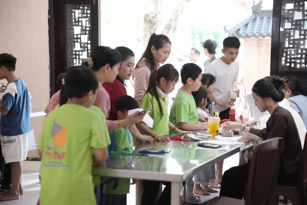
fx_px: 682
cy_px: 102
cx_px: 154
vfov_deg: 17.1
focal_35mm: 80
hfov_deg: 25.4
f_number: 2.8
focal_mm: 80
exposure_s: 1/200
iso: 6400
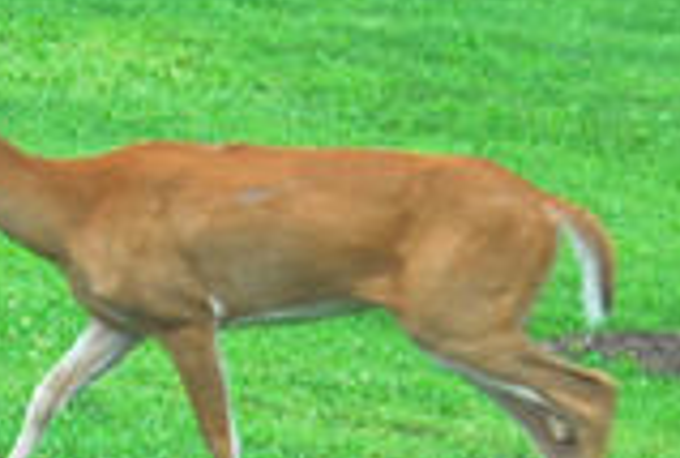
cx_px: -197
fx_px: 13103
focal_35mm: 692
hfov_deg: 3.0
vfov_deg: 2.0
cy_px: -56
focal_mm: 85
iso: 400
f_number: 4.5
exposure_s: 1/90
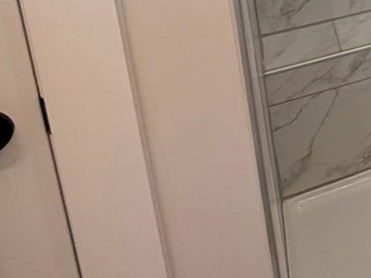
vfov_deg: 19.3
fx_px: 686
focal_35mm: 64
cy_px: -167
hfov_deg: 20.0
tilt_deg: -13.2
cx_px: 697
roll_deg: -0.8
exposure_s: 1/120
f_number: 2.2
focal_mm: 2.22
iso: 125
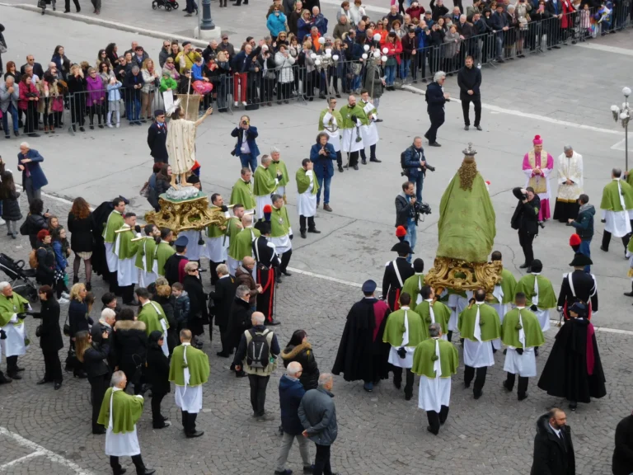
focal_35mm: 90
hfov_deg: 21.8
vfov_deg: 16.4
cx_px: 316
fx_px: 1646
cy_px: 238
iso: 125
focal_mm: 16.1
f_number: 4.7
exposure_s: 1/320
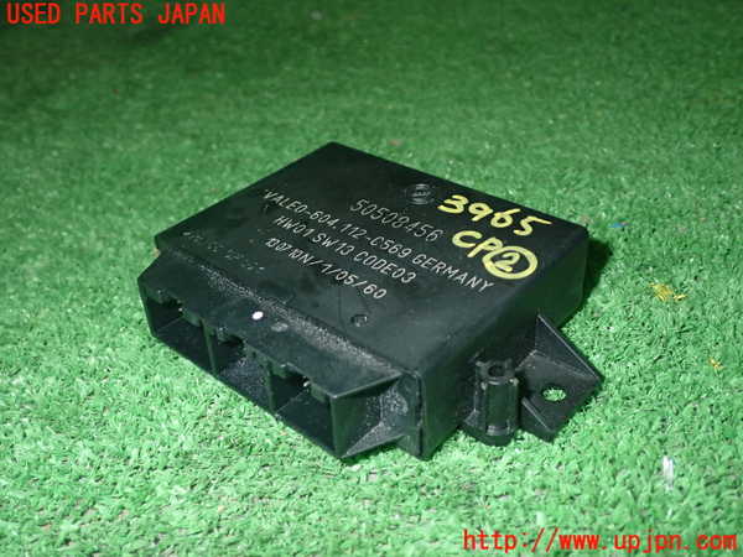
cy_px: 278
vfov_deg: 39.7
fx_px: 773
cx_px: 372
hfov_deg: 51.4
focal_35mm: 36
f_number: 7.1
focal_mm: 6.37
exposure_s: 1/40
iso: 400
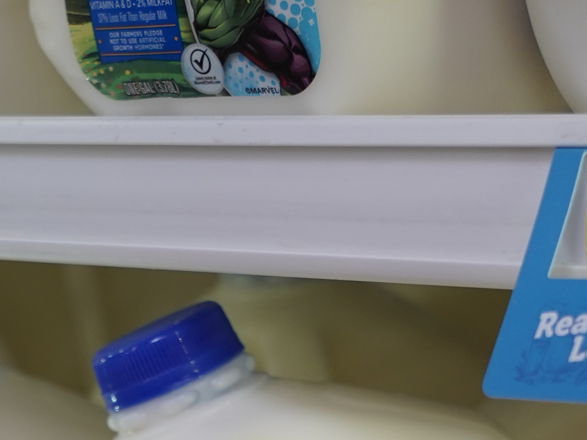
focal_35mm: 139
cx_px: 72
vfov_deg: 10.2
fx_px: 2357
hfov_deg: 14.1
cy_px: 715
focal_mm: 32
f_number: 4
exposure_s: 1/160
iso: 400
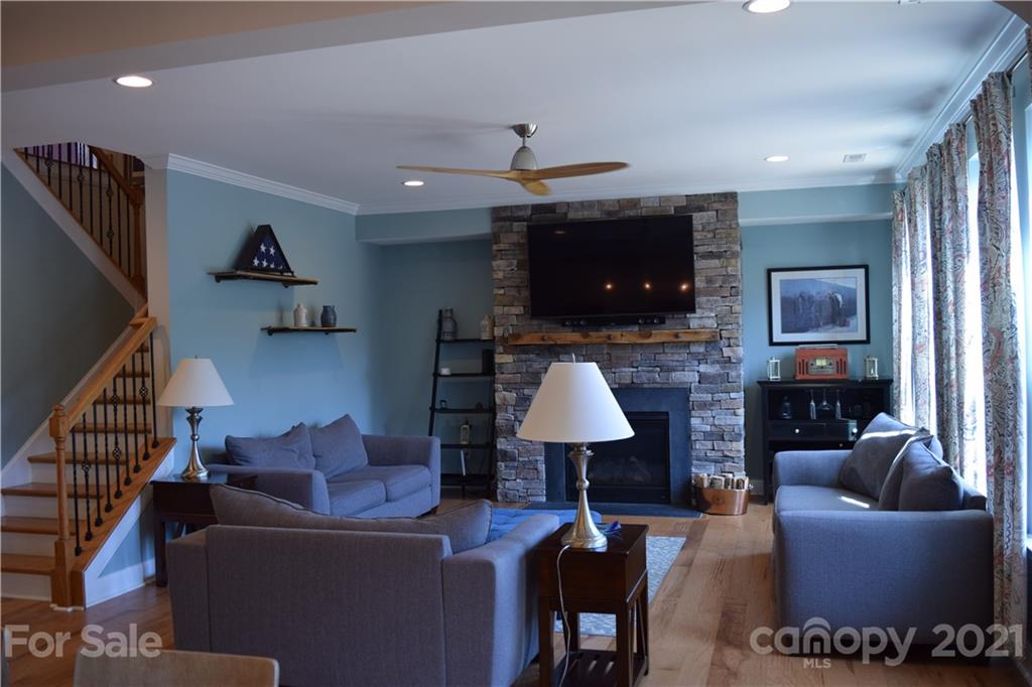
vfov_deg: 39.9
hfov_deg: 57.2
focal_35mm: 33
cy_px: 344
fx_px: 946
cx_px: 516
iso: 400
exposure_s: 1/80
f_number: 4.5
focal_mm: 22
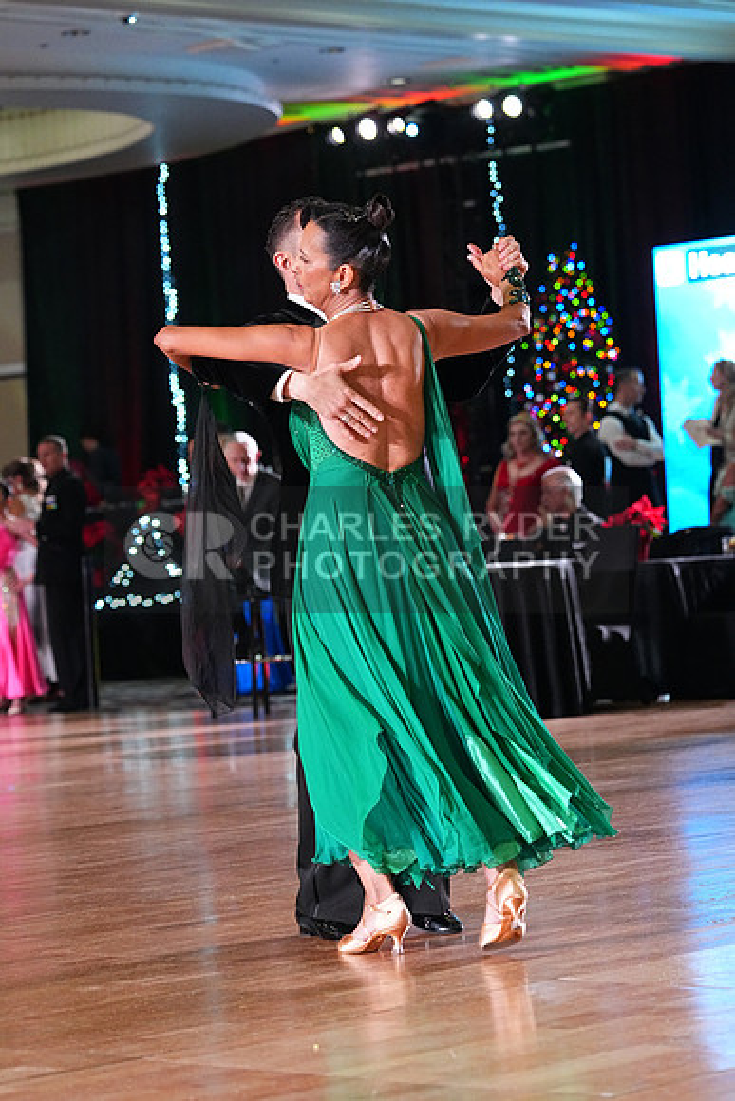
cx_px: 368
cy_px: 550
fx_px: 3519
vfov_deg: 17.8
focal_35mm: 115
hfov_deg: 11.9
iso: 6400
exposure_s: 1/400
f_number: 4.5
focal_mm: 115
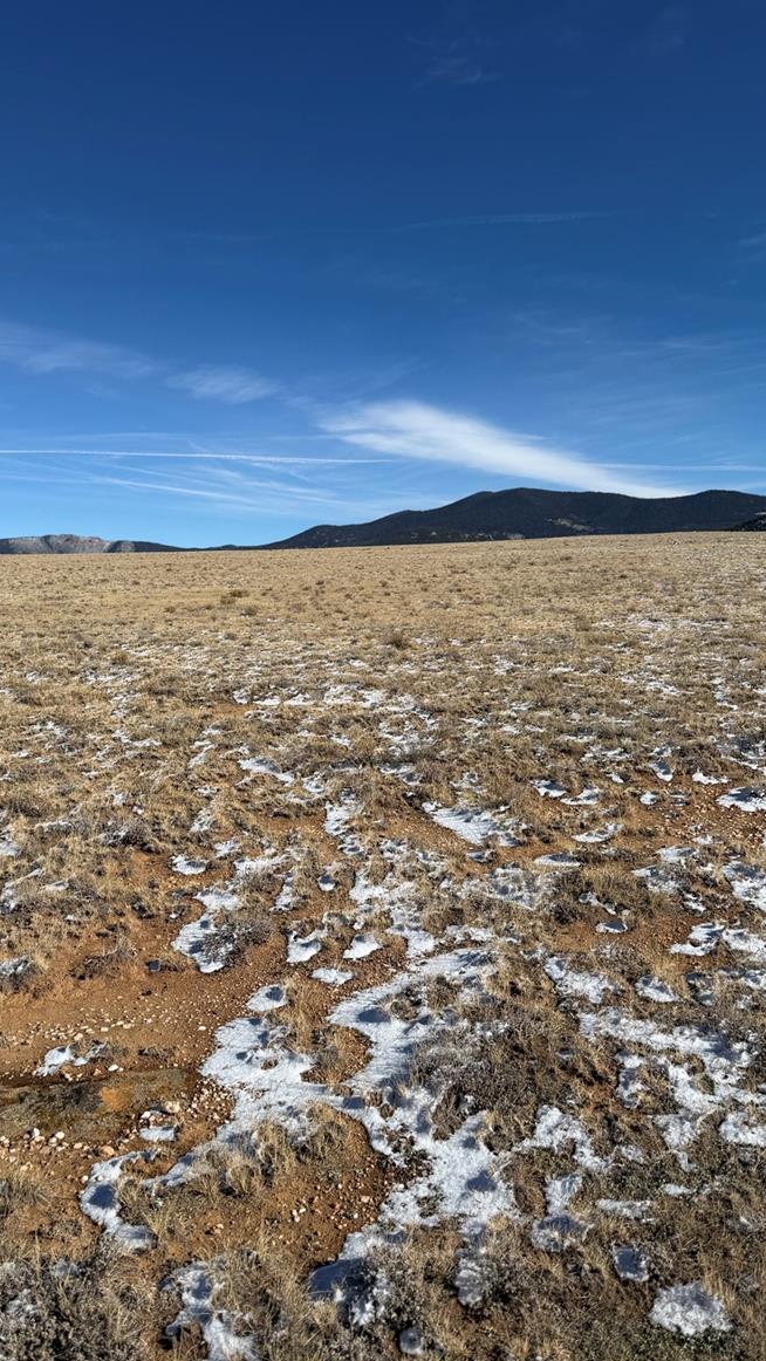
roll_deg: +1.5
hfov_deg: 42.7
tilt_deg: -6.1
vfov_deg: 69.9
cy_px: 684
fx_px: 975
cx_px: 301
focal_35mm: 27
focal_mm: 6.76
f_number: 1.78
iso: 80
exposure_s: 1/7353
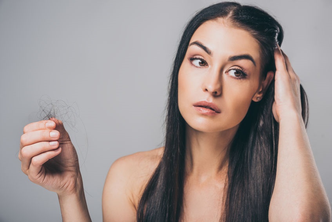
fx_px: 904
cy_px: 111
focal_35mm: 98
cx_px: 166
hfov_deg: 20.8
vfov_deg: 14.0
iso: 100
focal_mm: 98
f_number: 10
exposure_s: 1/200
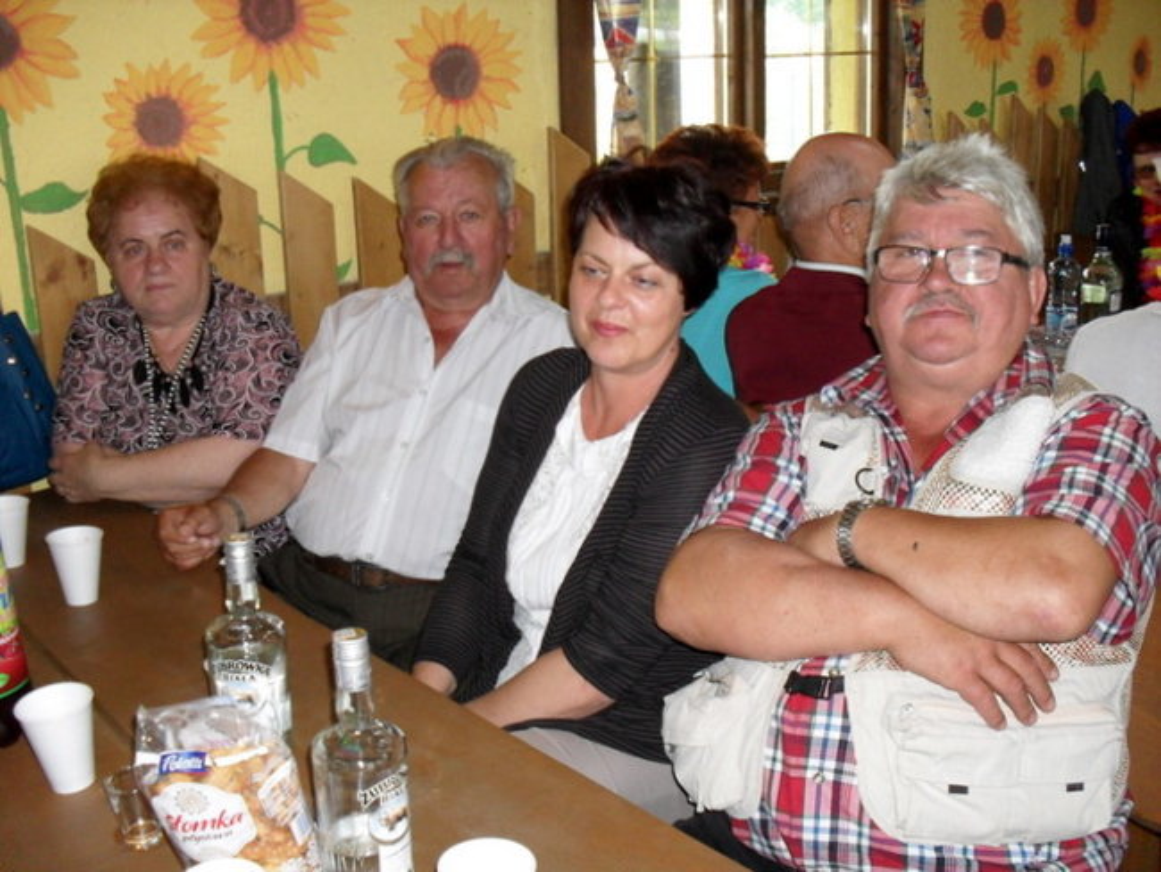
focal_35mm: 38
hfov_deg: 49.0
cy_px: 436
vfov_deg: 37.7
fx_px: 1275
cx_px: 580
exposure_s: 1/45
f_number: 2.8
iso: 200
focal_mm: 6.3
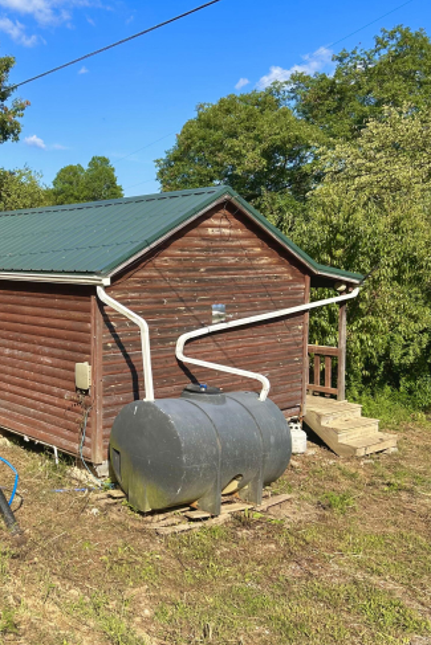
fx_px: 664
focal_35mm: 37
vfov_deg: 51.9
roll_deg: +0.9
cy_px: 322
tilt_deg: -7.0
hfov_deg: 34.4
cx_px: 63
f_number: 1.5
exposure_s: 1/2695
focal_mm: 5.7
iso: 50
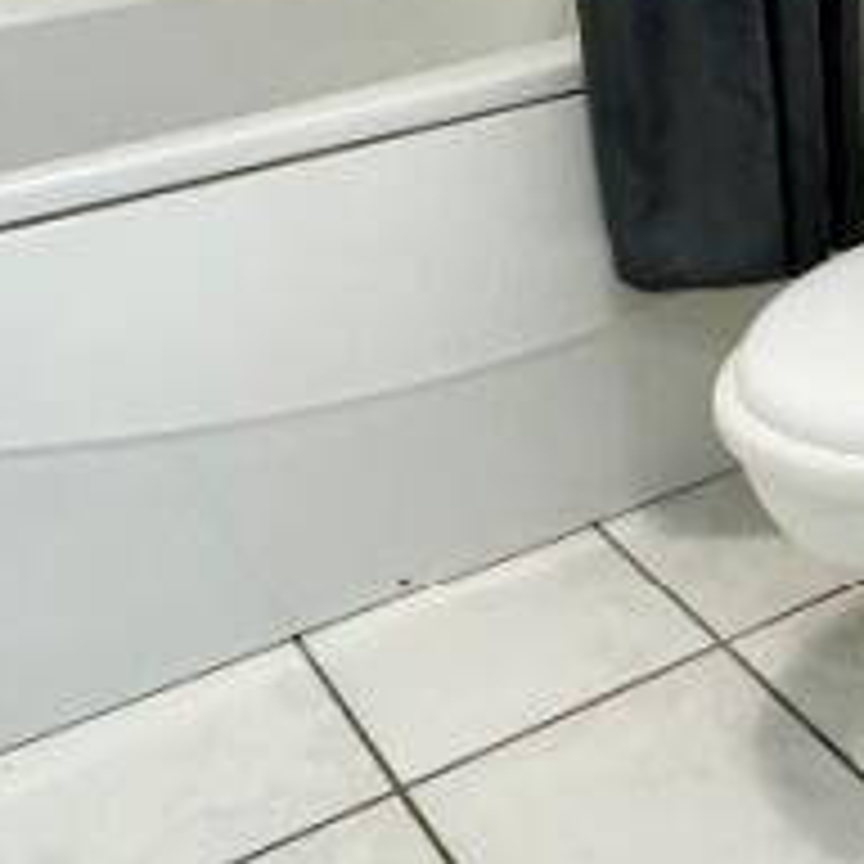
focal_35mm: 66
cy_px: -68
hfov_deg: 24.6
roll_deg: +1.5
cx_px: 918
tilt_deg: -15.5
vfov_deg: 24.5
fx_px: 1864
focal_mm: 2.22
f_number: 2.2
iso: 250
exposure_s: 1/100
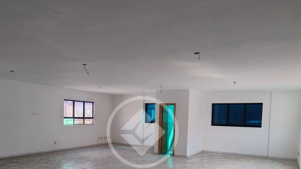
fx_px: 255
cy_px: 132
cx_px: 142
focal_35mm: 32
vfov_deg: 35.6
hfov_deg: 61.0
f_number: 1.8
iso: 497
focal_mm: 5.56
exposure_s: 1/120
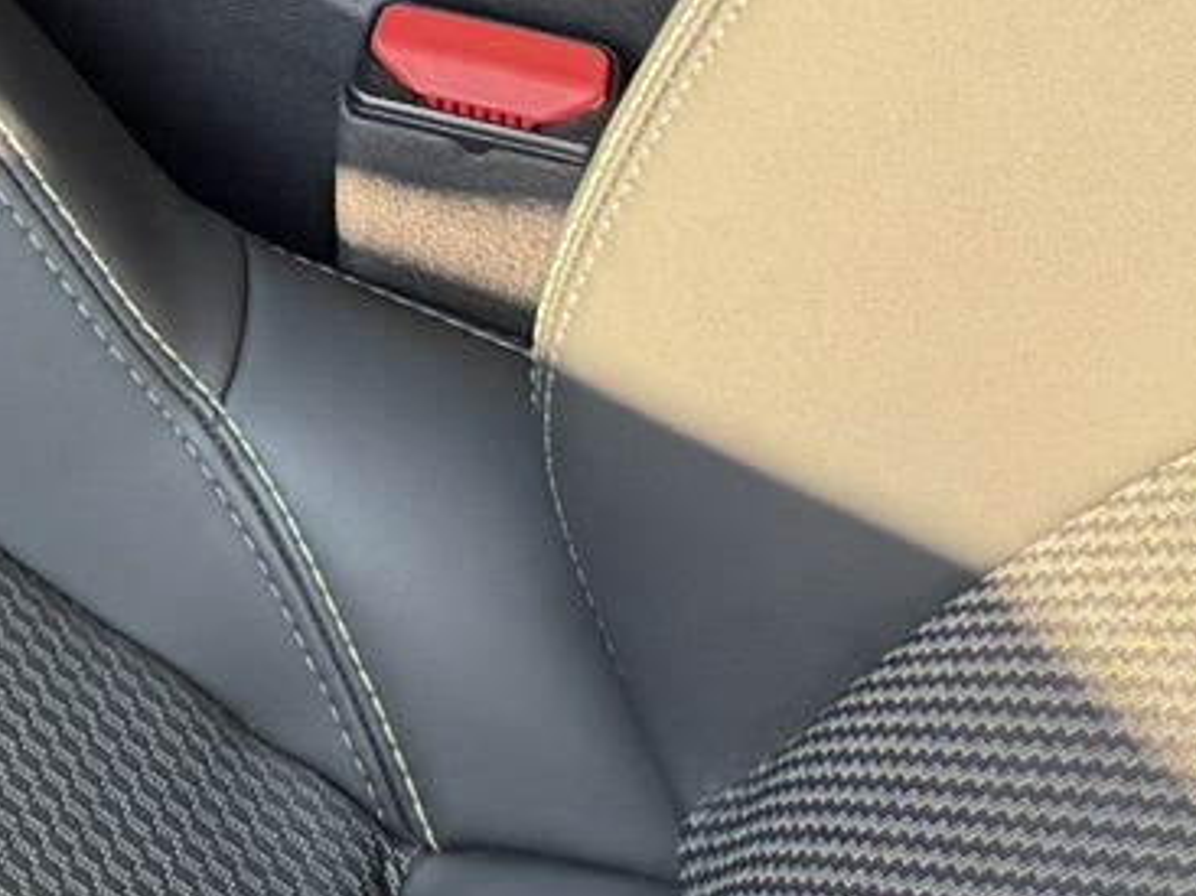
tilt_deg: -38.6
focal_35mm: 134
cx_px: -1362
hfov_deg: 12.5
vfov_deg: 9.8
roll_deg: -6.9
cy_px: -1202
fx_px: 4628
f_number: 1.78
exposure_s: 1/200
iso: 125
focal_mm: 6.76
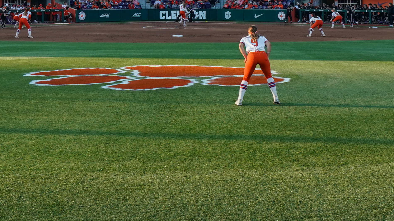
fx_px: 815
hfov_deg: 27.2
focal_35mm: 78
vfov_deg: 14.9
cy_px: -51
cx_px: 182
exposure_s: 1/200
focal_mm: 24
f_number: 6.3
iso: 320
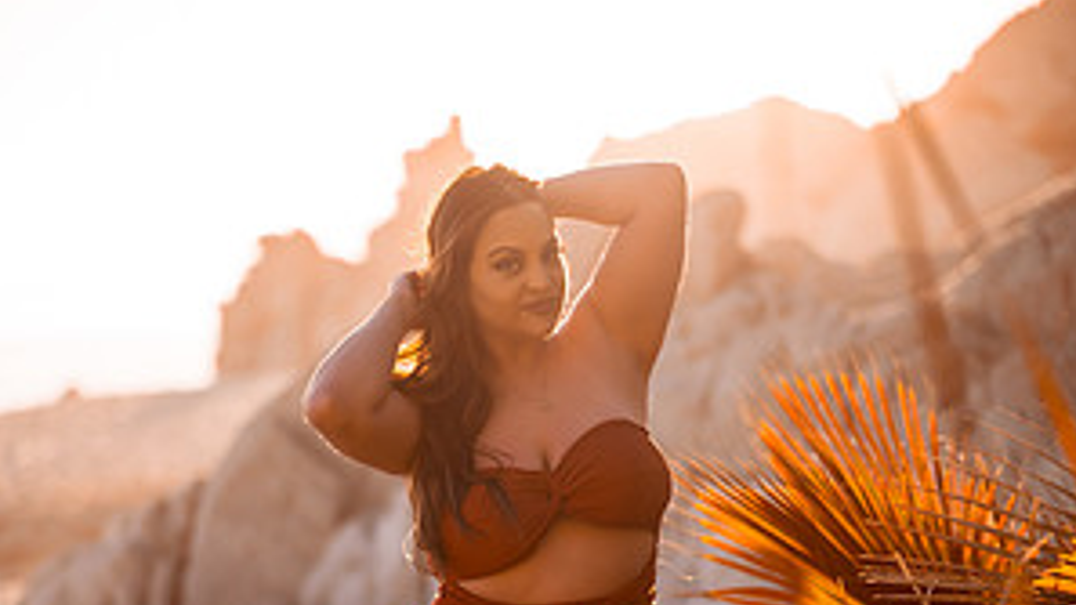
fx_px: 2625
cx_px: 540
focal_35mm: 92
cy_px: 663
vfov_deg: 12.9
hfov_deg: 23.2
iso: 100
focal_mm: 58
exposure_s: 1/3200
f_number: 1.4
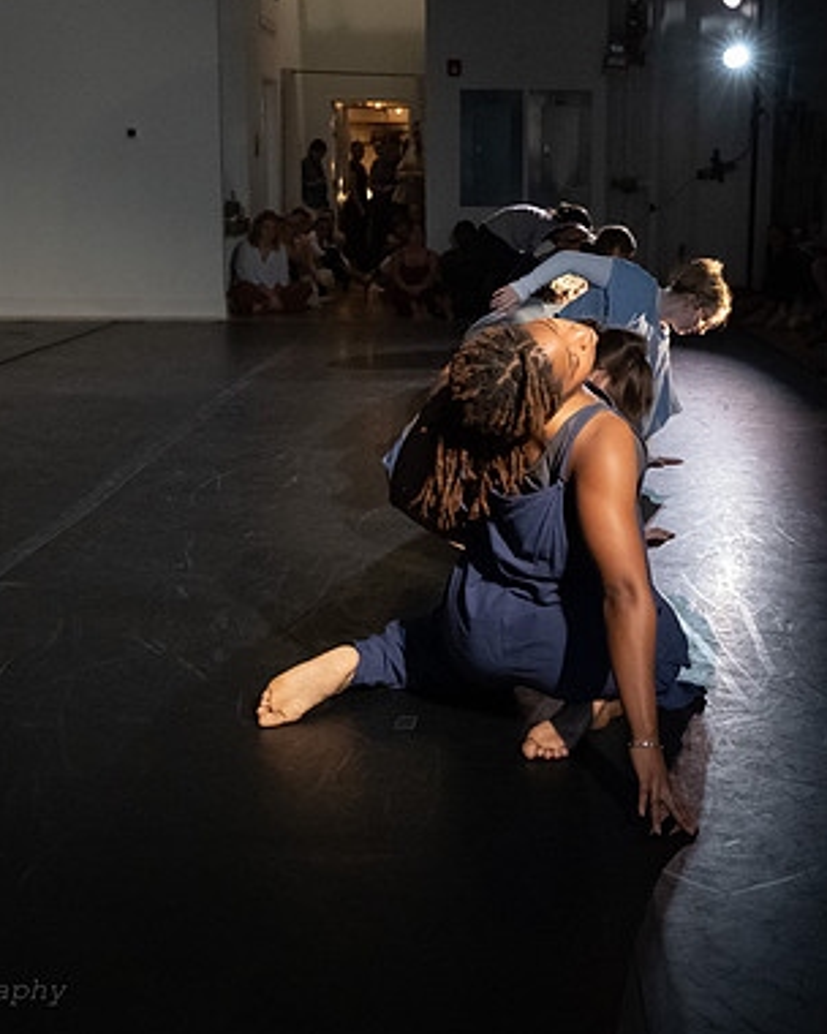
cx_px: 547
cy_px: 438
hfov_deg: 30.0
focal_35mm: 50
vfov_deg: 37.3
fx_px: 1530
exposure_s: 1/500
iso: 6400
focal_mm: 28
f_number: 4
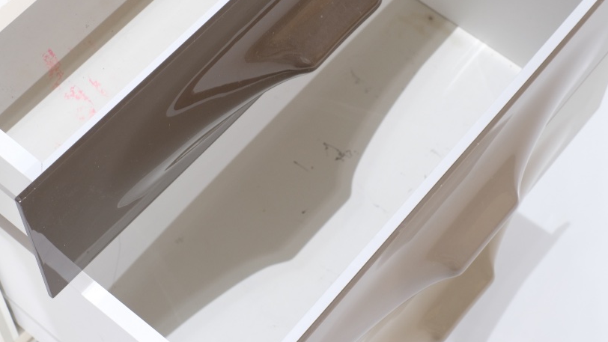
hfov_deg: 25.9
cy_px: 111
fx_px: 1322
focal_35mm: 82
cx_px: 280
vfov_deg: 14.7
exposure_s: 1/17
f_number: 7.1
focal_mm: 35
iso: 640
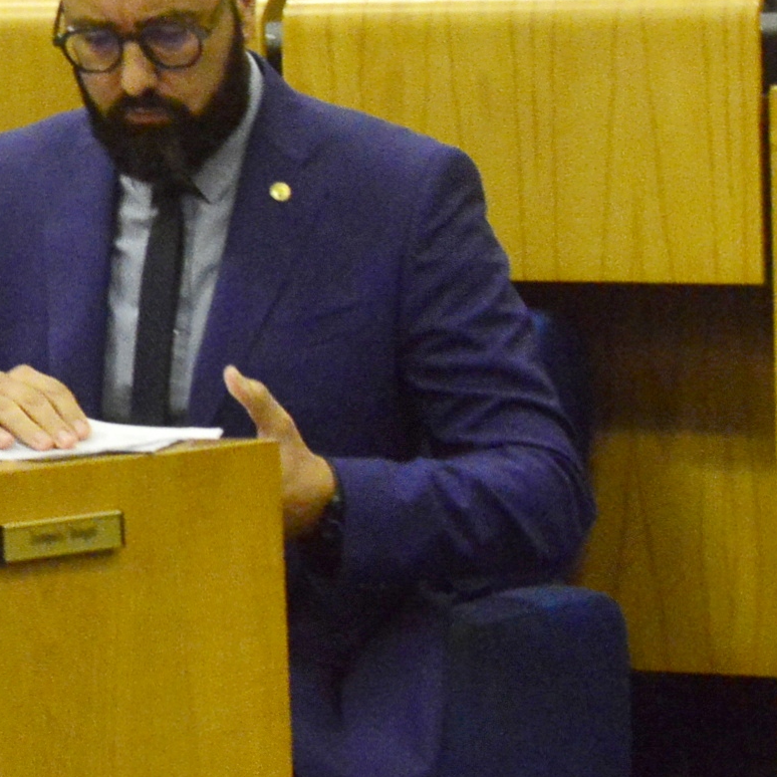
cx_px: -767
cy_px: 87
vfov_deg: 6.2
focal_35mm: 283
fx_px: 7187
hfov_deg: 6.0
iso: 6400
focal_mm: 70
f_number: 4
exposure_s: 1/200
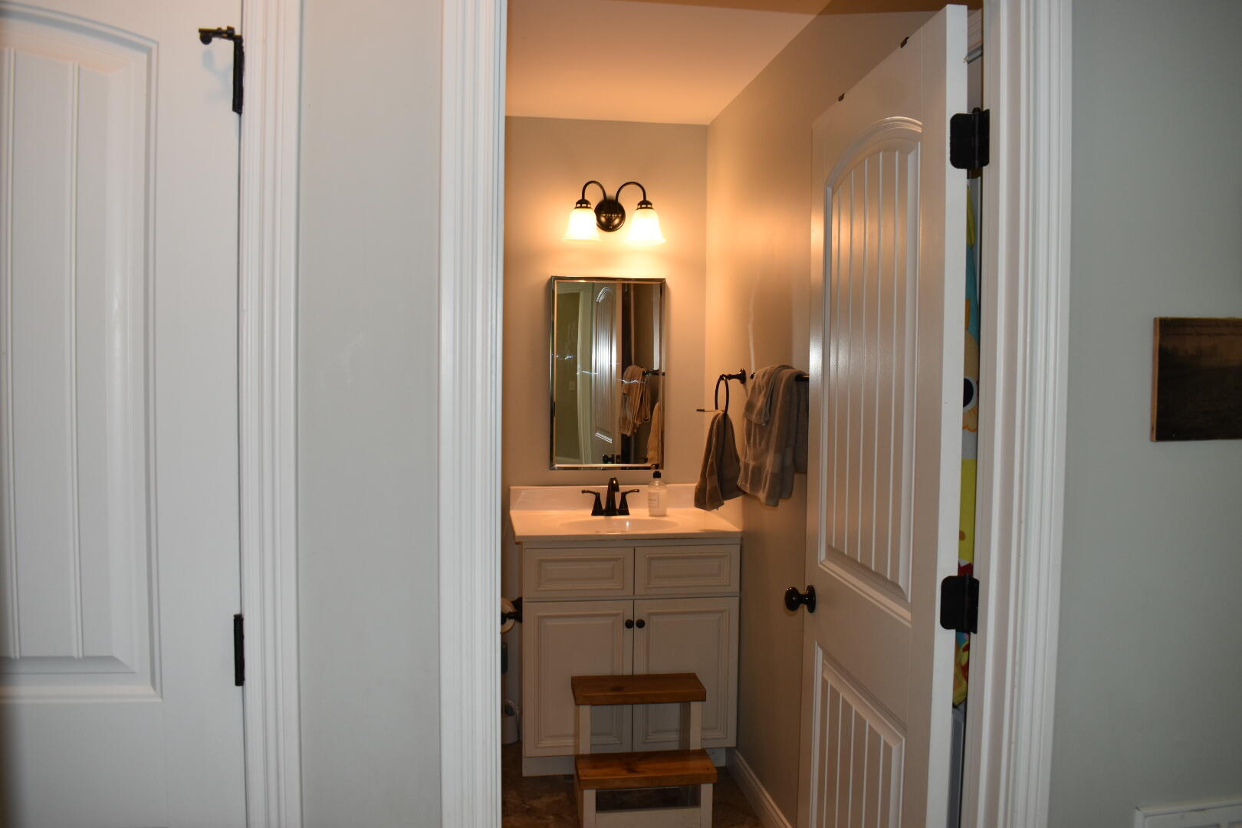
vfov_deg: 47.9
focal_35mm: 27
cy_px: 414
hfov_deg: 67.4
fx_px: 931
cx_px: 621
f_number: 5.6
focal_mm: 18
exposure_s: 1/30
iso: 200
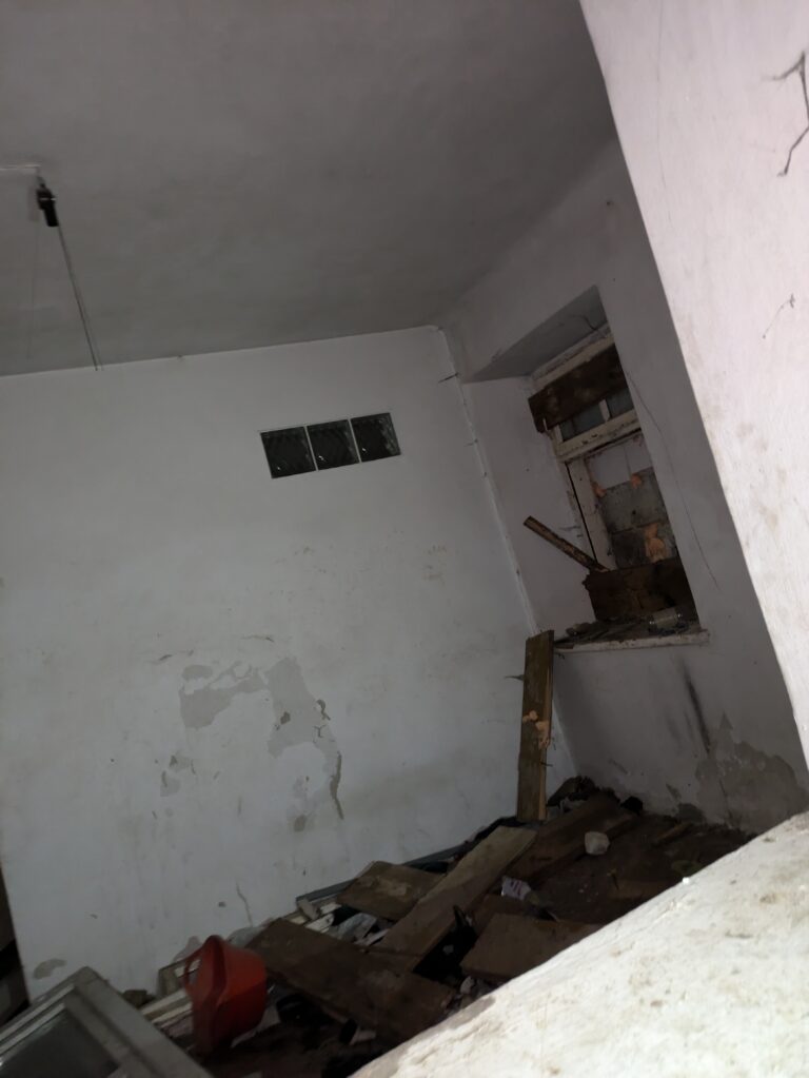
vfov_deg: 69.4
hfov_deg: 54.9
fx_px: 779
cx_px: 404
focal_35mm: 25
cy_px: 539
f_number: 1.89
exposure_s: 1/20
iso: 938
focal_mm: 5.43
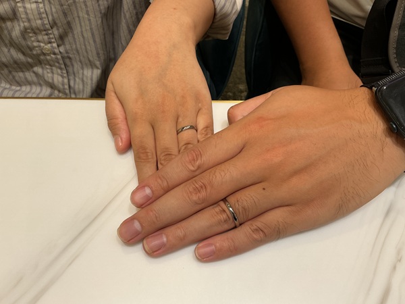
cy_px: 152
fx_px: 339
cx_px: 202
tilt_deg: -57.4
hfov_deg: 61.7
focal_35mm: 29
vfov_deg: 48.2
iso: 20
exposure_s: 1/120
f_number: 1.8
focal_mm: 3
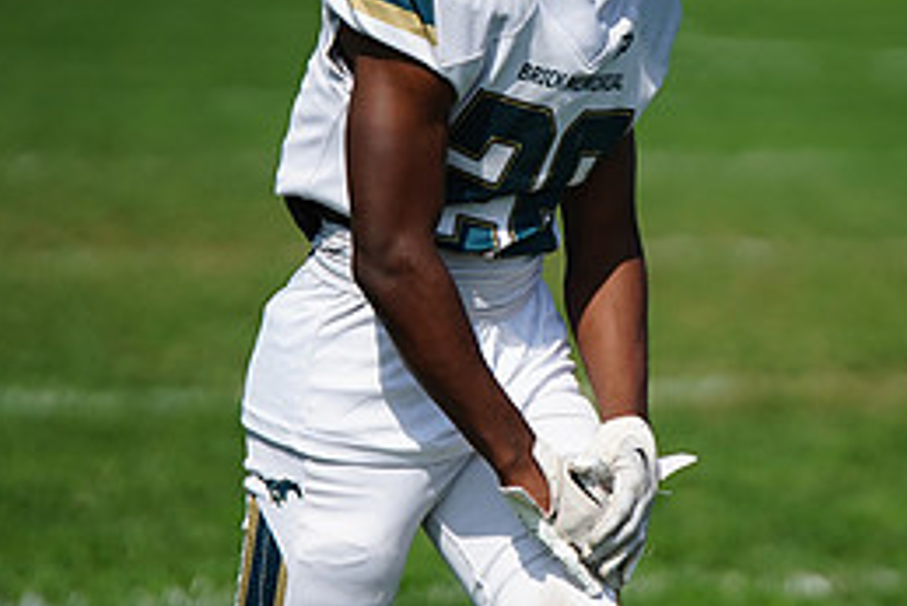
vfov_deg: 2.1
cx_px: 658
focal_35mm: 671
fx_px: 16914
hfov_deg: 3.1
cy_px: 177
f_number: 2.8
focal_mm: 300
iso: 400
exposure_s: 1/8000
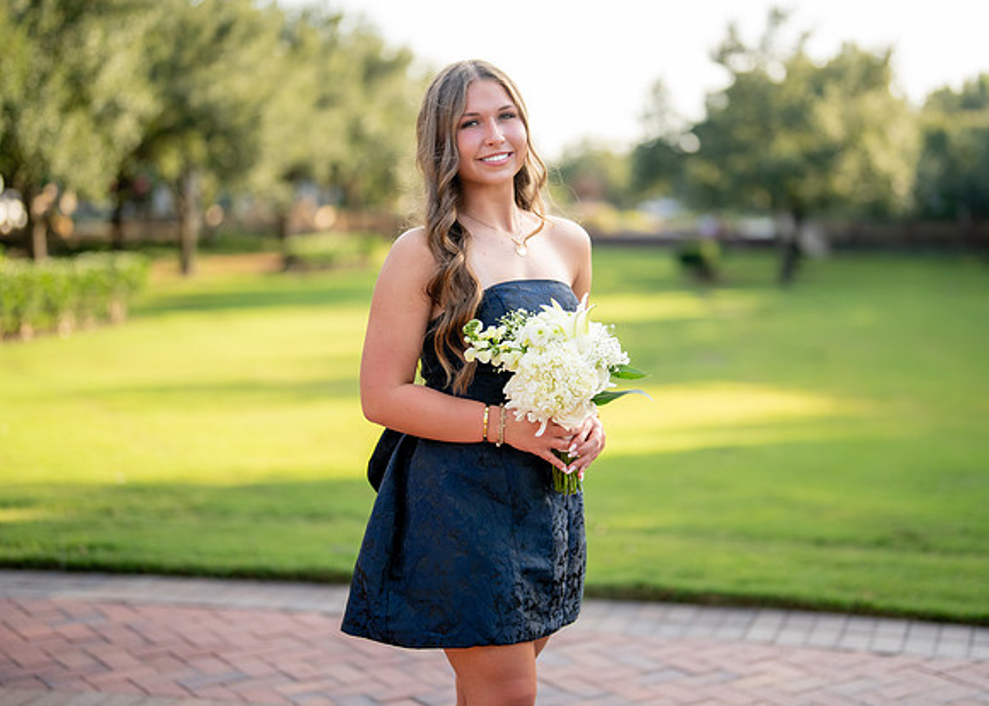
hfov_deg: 34.5
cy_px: 328
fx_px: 1591
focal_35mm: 57
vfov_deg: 25.0
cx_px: 538
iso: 200
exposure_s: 1/2500
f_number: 1.2
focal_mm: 50
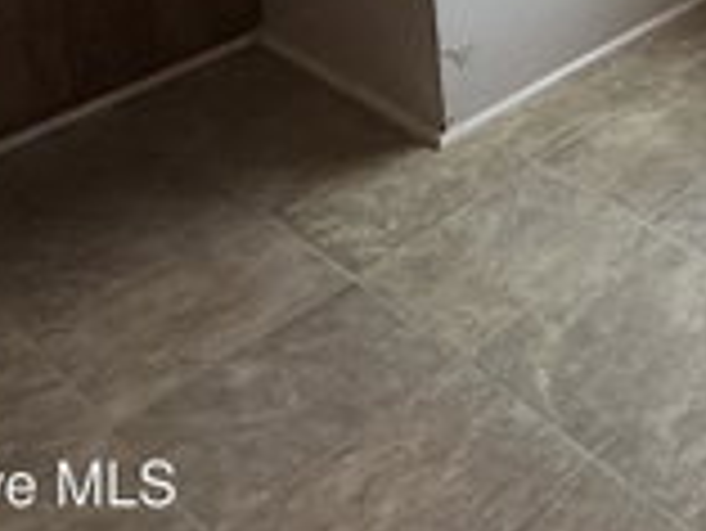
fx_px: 1163
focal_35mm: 57
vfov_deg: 18.4
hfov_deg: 23.7
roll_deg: -1.1
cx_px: 1153
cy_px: -495
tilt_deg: -4.6
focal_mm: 2.22
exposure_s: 1/99
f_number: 2.2
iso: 80
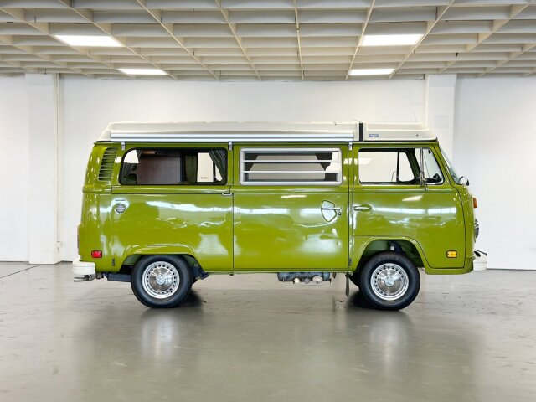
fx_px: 743
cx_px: 268
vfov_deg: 30.3
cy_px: 201
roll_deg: +0.1
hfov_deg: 39.7
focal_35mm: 48
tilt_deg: -1.9
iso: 125
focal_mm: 6.86
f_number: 1.78
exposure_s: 1/96
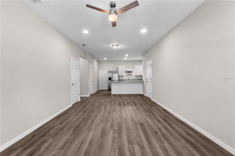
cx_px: 118
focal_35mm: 15
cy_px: 78
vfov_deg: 77.2
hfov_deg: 100.4
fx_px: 98
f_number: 7.1
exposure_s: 2.5
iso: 100
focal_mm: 10
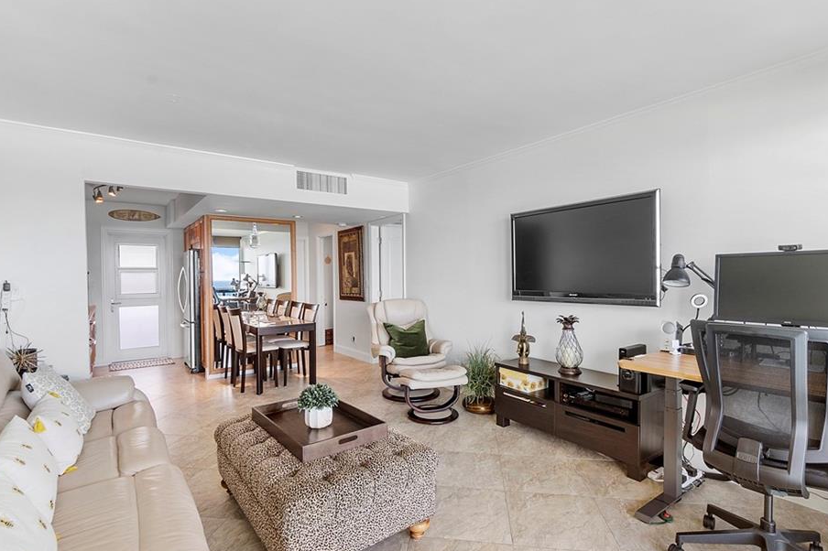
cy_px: 285
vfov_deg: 70.4
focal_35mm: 17
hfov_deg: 93.3
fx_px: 391
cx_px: 415
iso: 160
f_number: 11
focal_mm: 10
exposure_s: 1/6
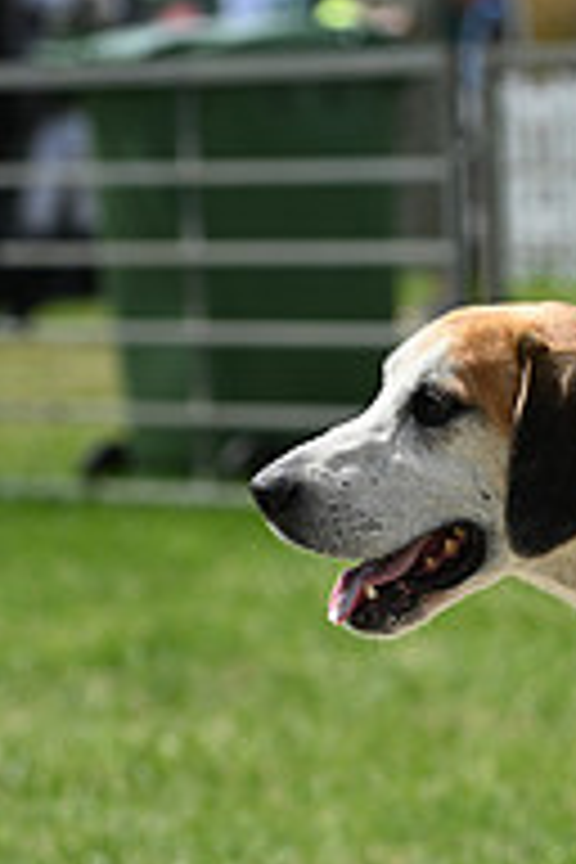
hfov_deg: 4.4
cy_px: 745
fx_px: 7391
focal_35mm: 308
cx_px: 1192
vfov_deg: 6.7
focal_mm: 102
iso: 125
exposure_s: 1/1250
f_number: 4.5
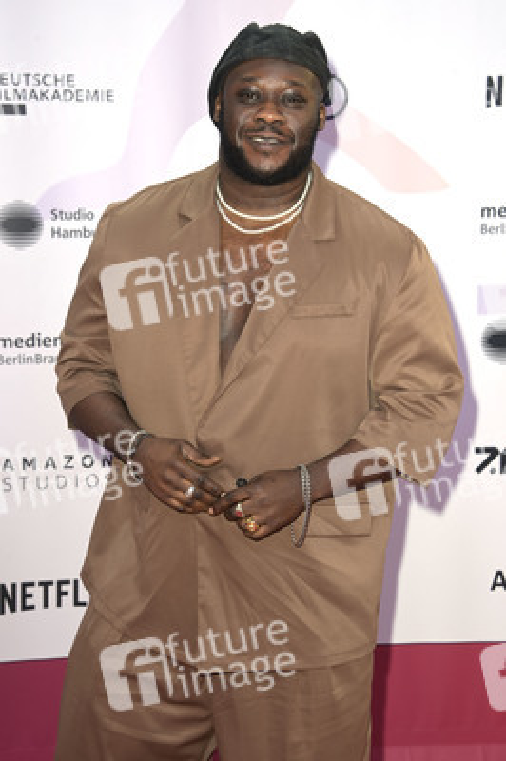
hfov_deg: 17.5
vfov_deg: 26.0
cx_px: 253
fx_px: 1647
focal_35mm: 78
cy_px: 380
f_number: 6.3
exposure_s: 1/250
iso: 400
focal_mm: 78
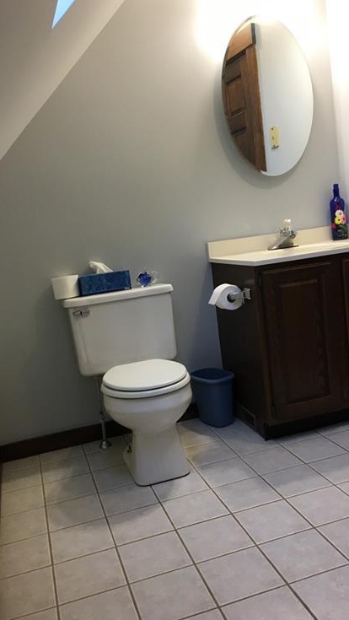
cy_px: 312
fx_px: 542
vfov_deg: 59.5
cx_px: 180
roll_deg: +7.5
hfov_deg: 35.7
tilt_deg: -8.3
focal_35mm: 33
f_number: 2.2
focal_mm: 4.15
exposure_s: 1/30
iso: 64
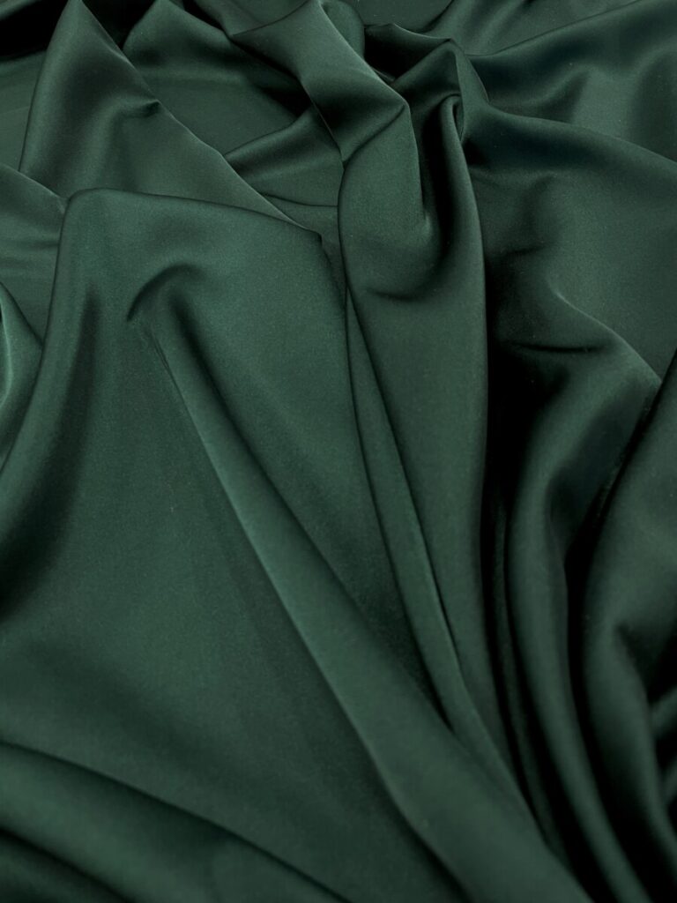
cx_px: 338
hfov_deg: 53.1
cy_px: 452
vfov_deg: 67.3
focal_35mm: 26
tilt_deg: -53.1
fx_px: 678
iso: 125
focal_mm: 4.2
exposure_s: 1/50
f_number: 1.6
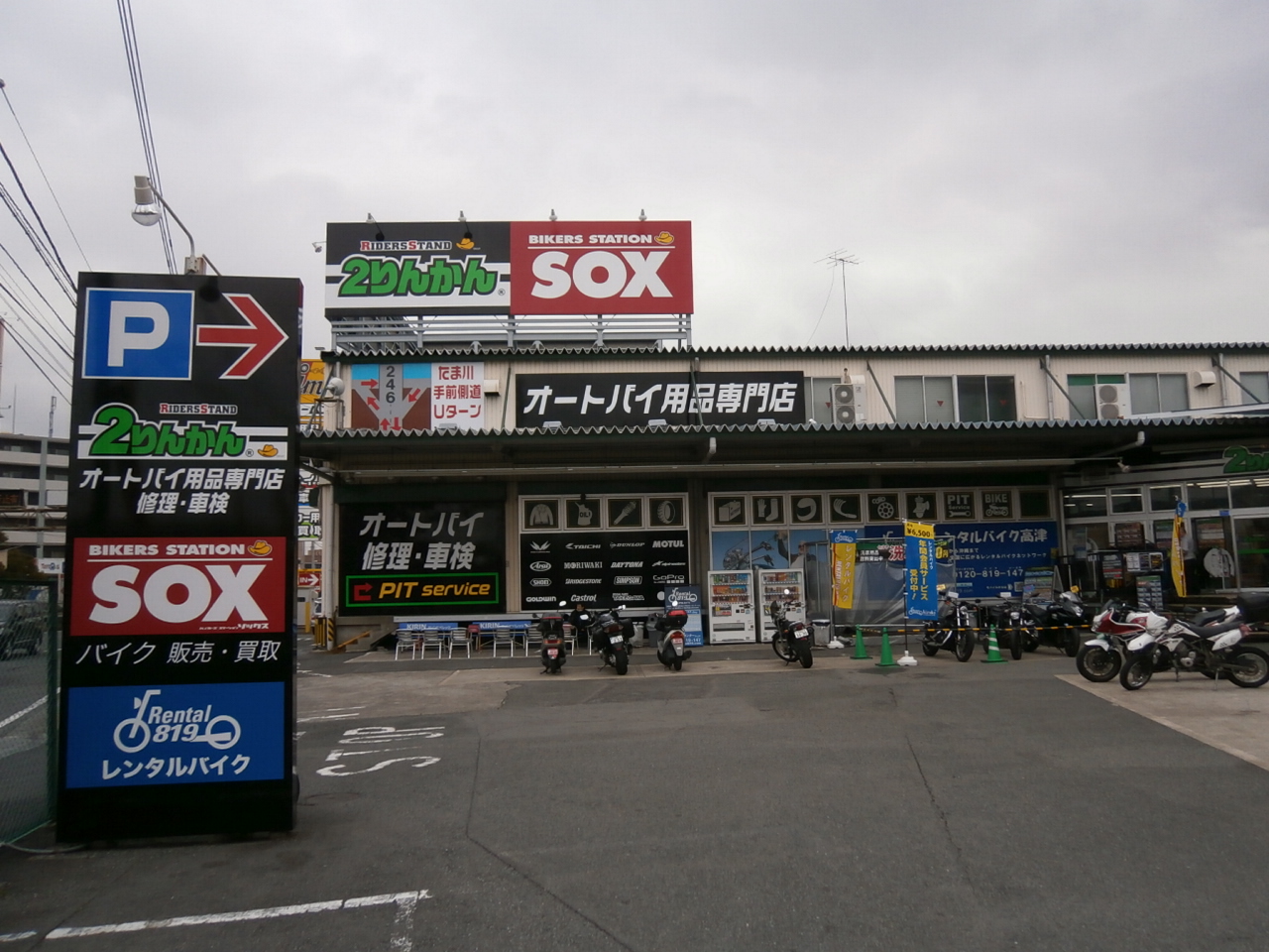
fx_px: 953
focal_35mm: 26
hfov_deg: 67.3
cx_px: 634
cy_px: 476
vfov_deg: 53.1
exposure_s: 1/1250
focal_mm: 4.7
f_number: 2.8
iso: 80
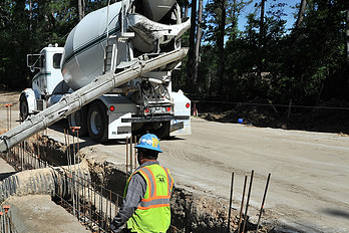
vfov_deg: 32.5
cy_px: 185
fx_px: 388
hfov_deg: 46.1
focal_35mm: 40
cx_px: 73
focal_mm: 24
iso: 200
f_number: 7.1
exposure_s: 1/1250
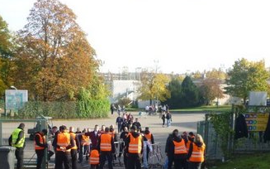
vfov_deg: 22.1
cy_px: 157
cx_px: 110
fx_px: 419
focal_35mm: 57
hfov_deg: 35.6
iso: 80
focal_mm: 5.5
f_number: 2.8
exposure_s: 1/320
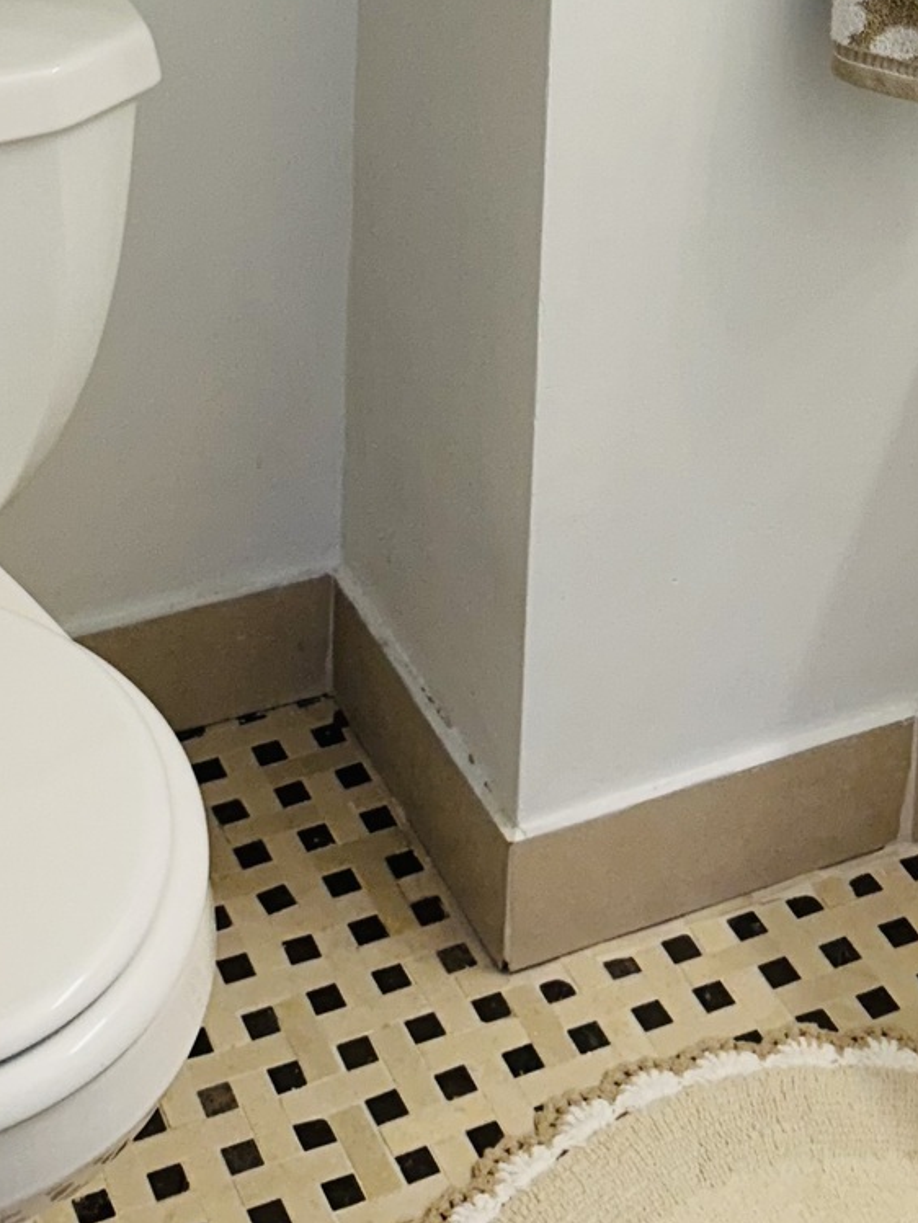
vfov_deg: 21.0
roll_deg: -2.6
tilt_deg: -14.5
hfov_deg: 18.4
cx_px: 534
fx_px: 2828
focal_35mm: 80
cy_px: -567
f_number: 1.5
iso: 40
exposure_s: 1/120
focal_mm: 5.7
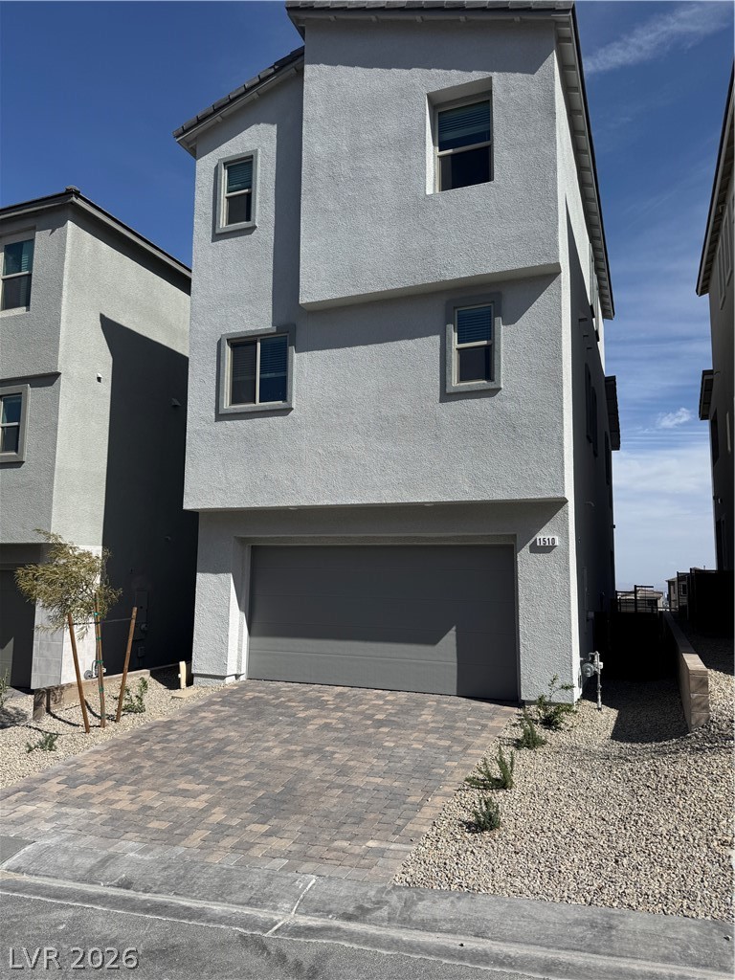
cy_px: 490
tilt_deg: +6.2
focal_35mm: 24
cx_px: 368
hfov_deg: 56.8
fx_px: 679
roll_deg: -0.5
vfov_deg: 71.6
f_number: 1.78
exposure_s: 1/6410
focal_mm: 6.76
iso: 80
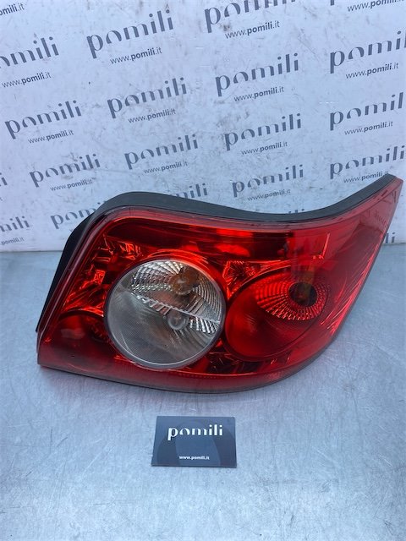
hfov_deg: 53.1
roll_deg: +0.6
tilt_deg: -39.2
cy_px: 270
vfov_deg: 67.3
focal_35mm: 26
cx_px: 203
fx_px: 407
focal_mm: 4.25
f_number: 1.8
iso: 32
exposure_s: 1/793
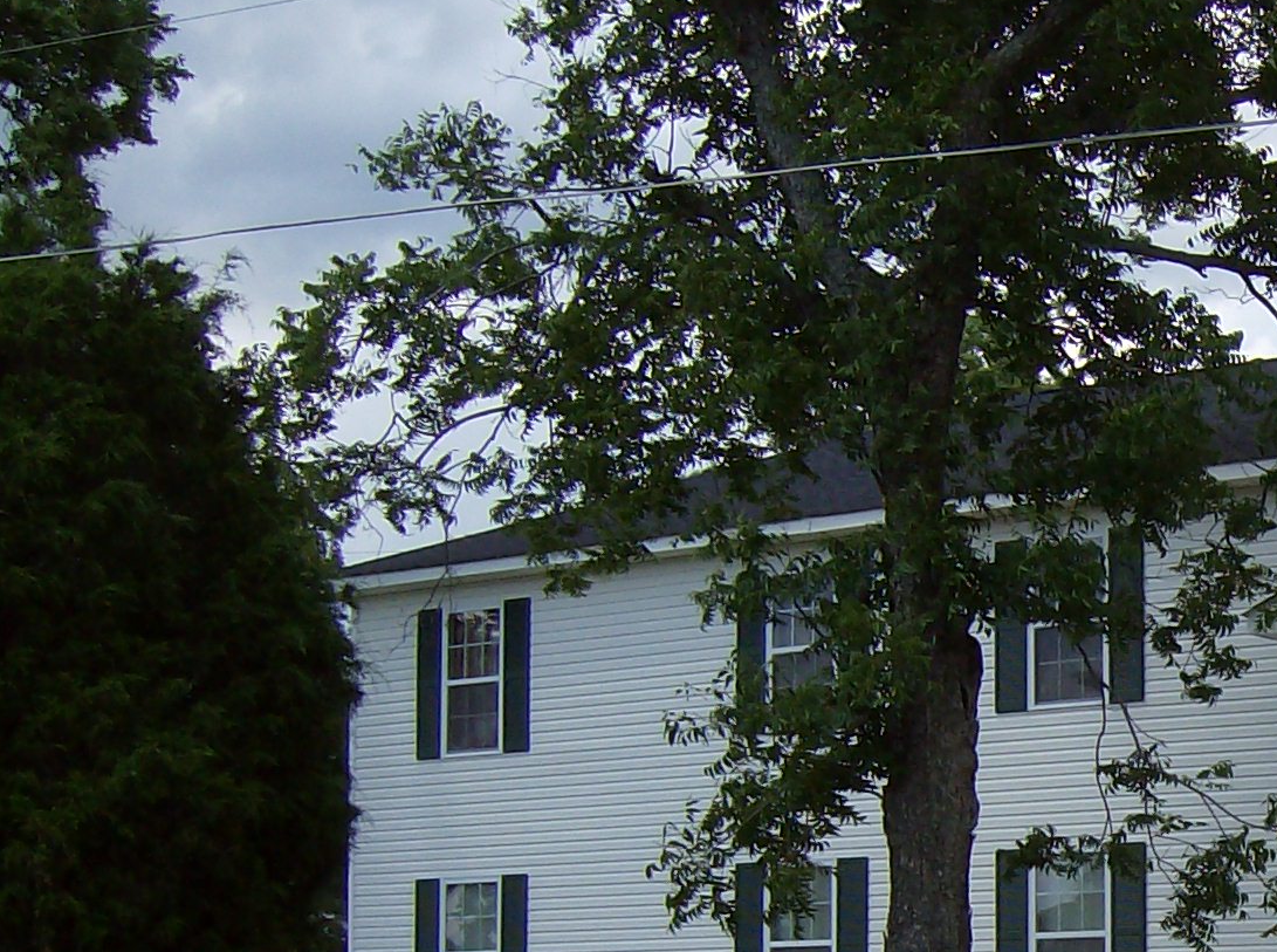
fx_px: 3128
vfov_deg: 17.1
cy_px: 811
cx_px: 1488
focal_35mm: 85
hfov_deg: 21.6
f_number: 4.7
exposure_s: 1/610
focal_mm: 6
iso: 100
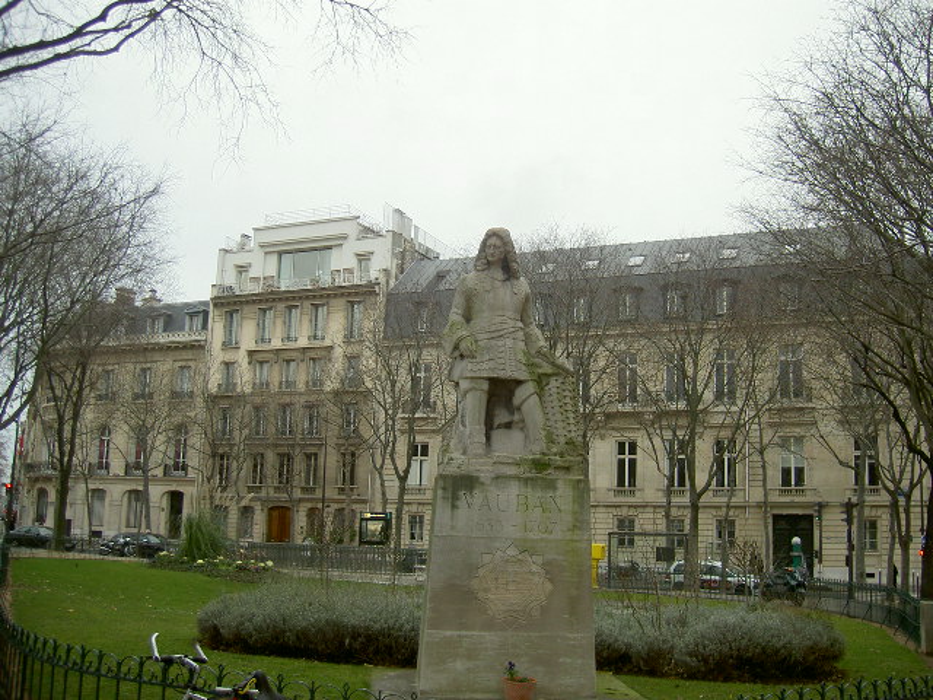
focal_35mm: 39
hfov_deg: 47.9
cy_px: 350
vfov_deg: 36.8
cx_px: 466
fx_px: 1051
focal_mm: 8
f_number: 2.8
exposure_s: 1/73
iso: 100
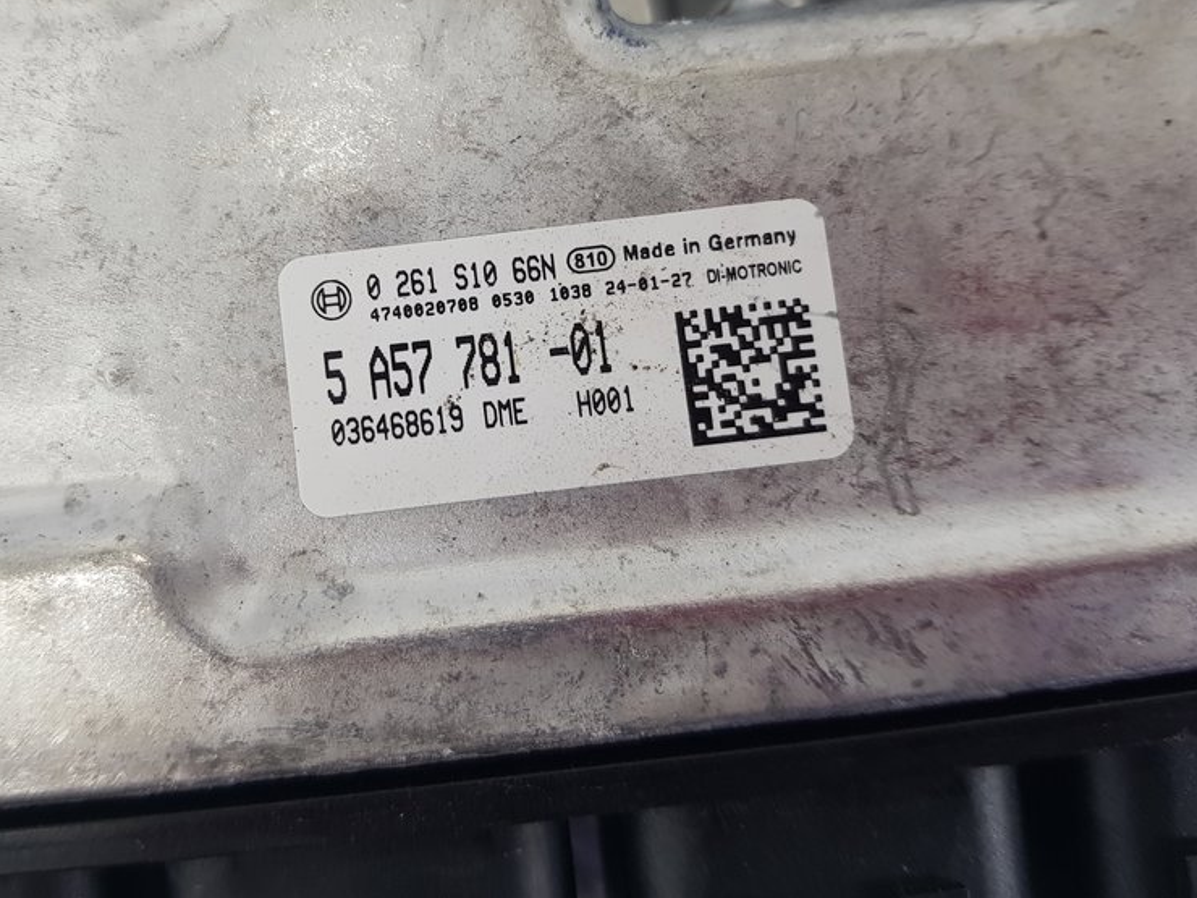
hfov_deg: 51.1
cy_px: 320
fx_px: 1245
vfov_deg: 39.3
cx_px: 501
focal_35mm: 36
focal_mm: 4.2
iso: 64
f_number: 1.7
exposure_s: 1/100
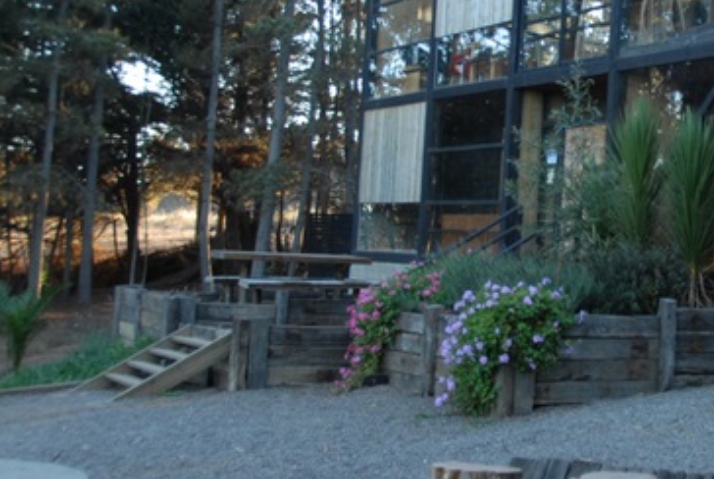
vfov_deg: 20.6
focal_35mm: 66
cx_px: 610
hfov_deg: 29.5
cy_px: 161
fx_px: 1311
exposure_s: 1/50
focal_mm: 20
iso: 160
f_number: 3.8
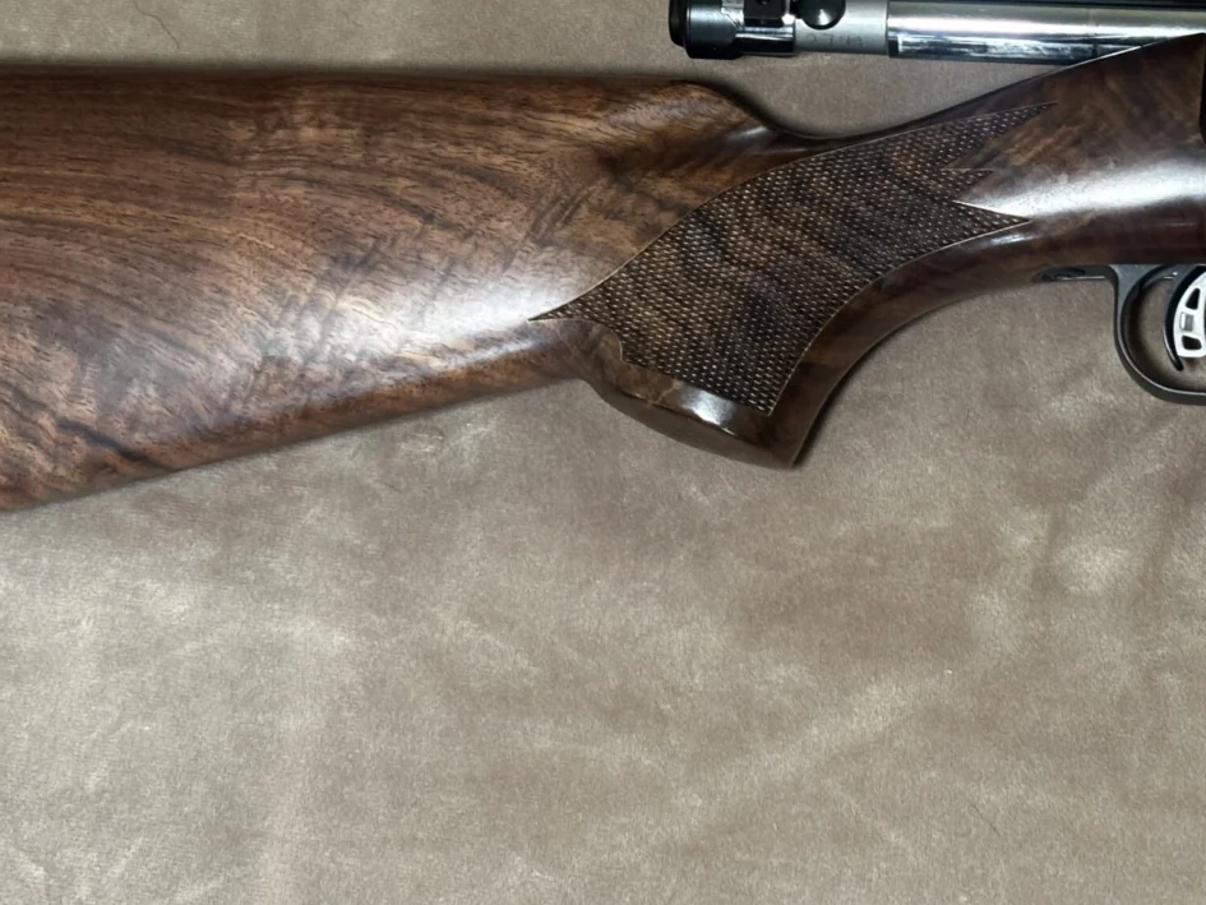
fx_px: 3066
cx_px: 622
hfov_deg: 22.3
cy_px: 140
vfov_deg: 16.6
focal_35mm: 88
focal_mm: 5.96
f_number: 1.6
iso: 250
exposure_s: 1/40
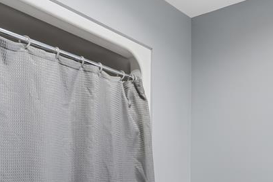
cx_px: 251
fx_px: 326
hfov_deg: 41.4
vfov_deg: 28.7
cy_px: 193
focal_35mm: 43
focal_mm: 17
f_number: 8
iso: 250
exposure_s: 1/100
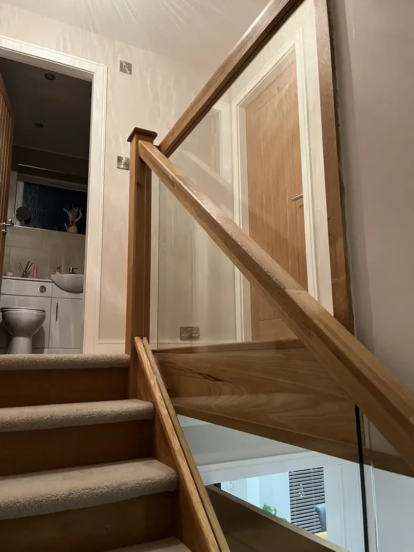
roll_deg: +1.3
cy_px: 276
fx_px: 415
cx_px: 207
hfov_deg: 53.1
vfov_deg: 67.3
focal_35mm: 26
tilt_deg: +12.5
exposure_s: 1/50
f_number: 1.6
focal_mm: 5.1
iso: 400
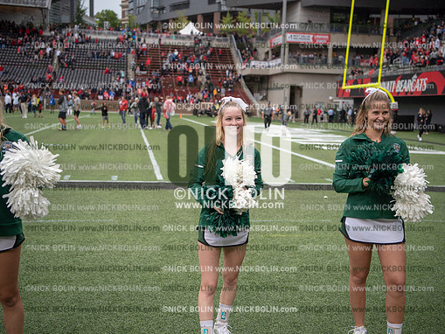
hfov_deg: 41.2
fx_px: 591
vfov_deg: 31.5
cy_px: 167
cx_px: 229
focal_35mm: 46
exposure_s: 1/1000
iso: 250
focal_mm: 42
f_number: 2.8
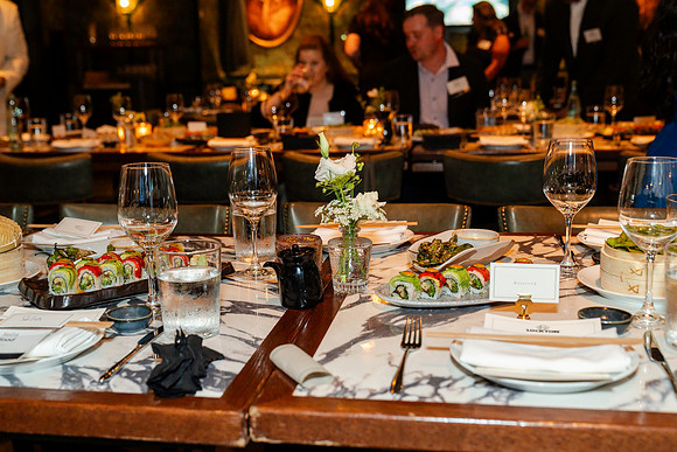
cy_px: 224
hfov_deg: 46.1
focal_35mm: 42
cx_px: 335
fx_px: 796
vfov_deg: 31.7
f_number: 4
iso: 10000
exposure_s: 1/80
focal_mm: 40
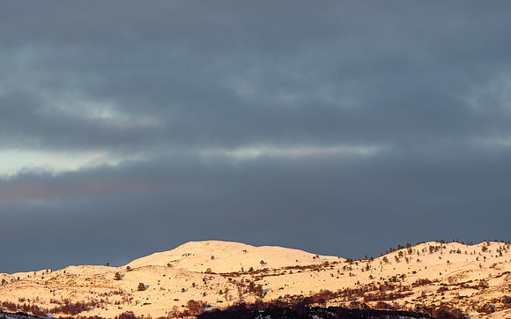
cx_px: 256
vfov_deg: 4.1
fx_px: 4427
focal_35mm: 318
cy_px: 128
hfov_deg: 6.6
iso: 200
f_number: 4
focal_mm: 150
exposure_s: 1/400
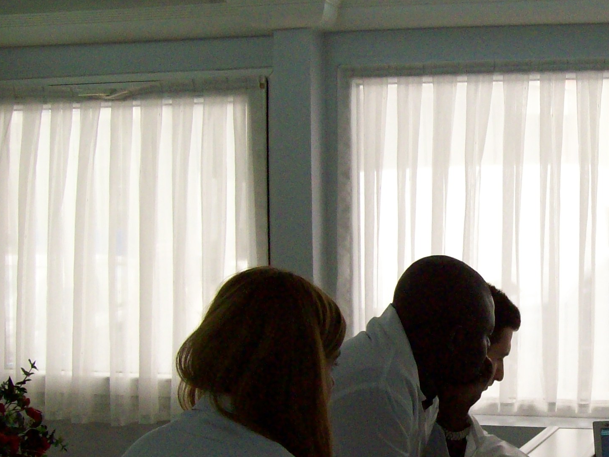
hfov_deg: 26.3
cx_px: 569
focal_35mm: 71
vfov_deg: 20.7
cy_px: 295
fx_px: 1249
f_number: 2.7
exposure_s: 1/128
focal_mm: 6
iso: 227
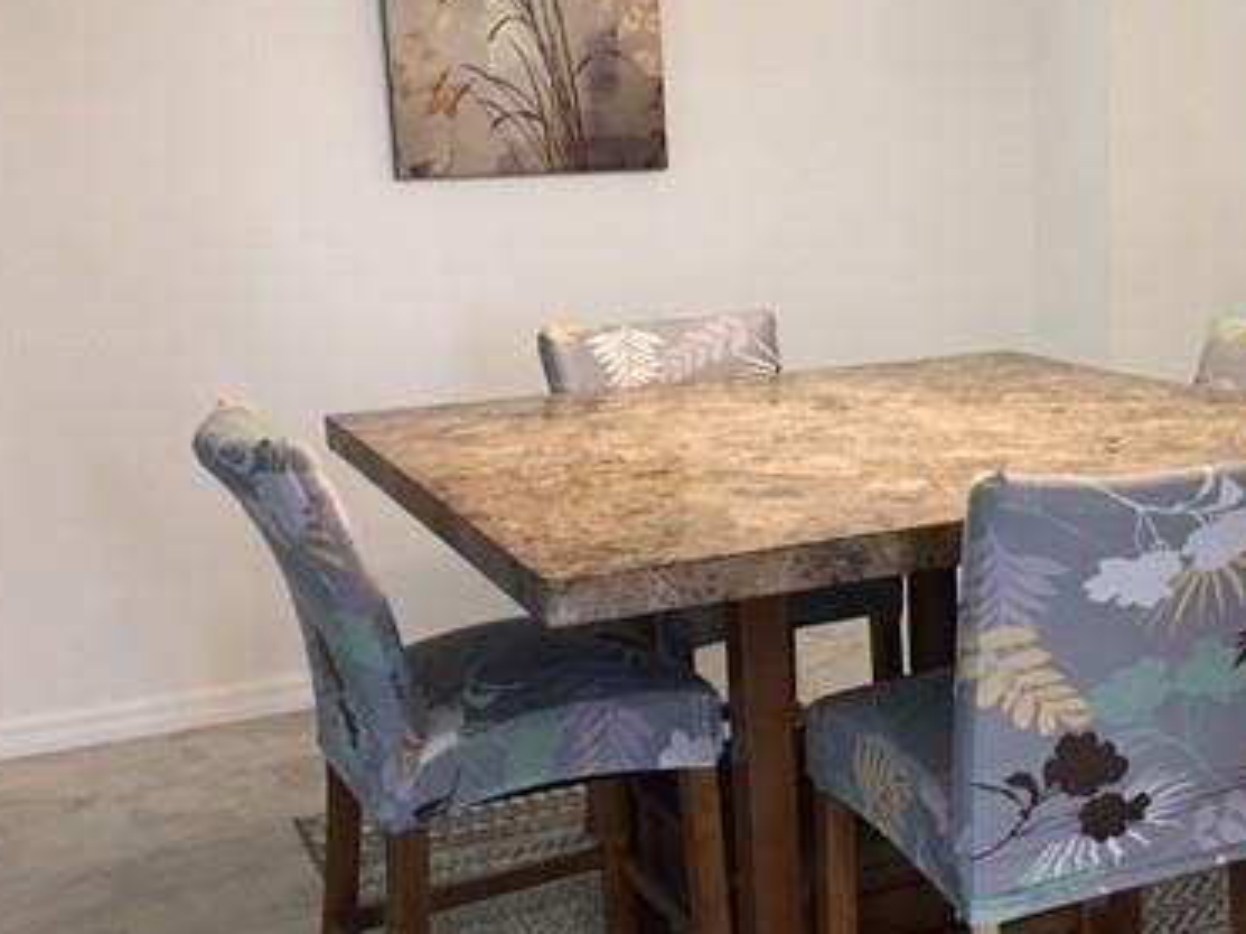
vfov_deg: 29.1
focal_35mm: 50
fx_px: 1799
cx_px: 917
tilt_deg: -10.2
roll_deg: +2.0
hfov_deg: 37.4
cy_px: 464
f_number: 2.2
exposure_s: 1/15
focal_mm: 4.15
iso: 64
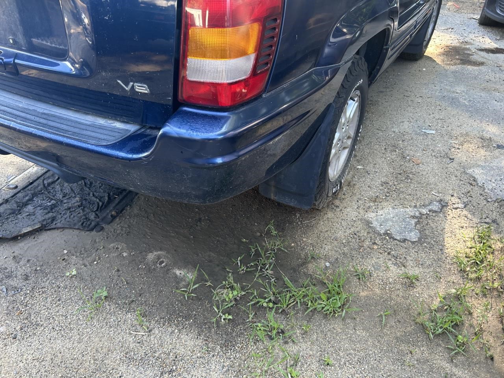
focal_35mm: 26
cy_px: 189
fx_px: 379
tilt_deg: -33.6
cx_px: 252
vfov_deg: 53.1
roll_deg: +0.3
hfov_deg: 67.3
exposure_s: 1/121
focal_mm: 5.7
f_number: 1.5
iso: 80
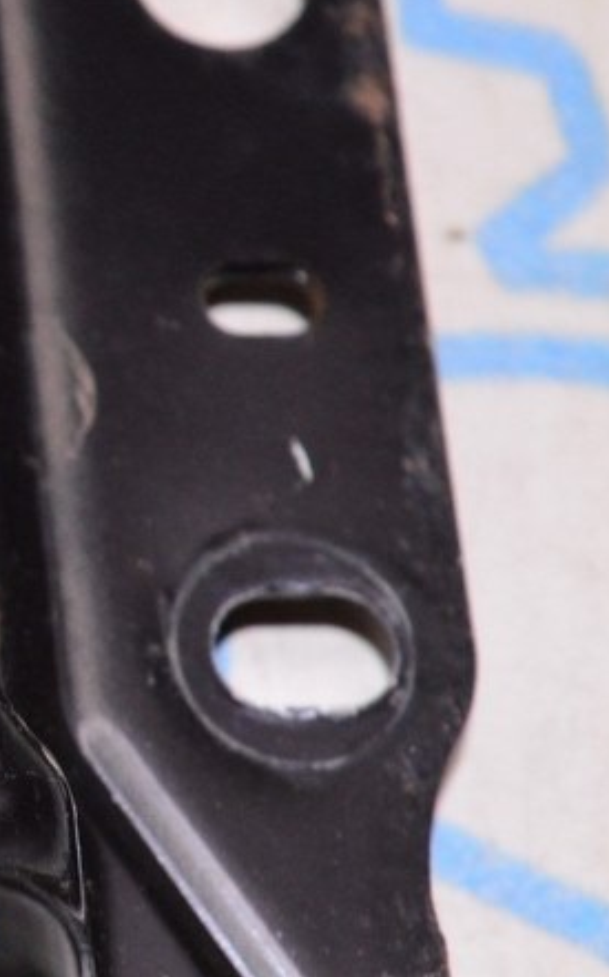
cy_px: 457
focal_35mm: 195
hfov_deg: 6.6
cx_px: -516
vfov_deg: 10.7
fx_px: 5192
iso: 1600
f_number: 8
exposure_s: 1/125
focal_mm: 55
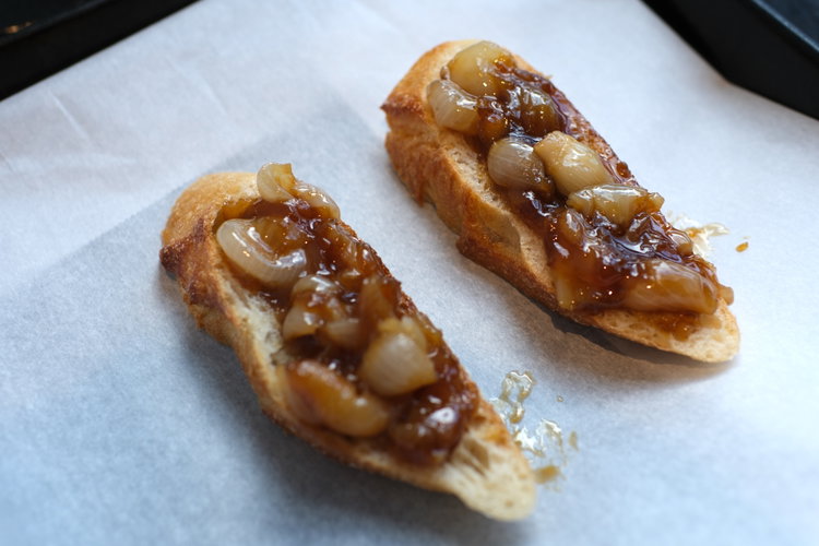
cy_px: 273
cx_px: 410
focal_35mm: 45
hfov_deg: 43.6
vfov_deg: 29.9
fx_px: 1024
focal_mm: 30
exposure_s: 1/120
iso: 125
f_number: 2.8
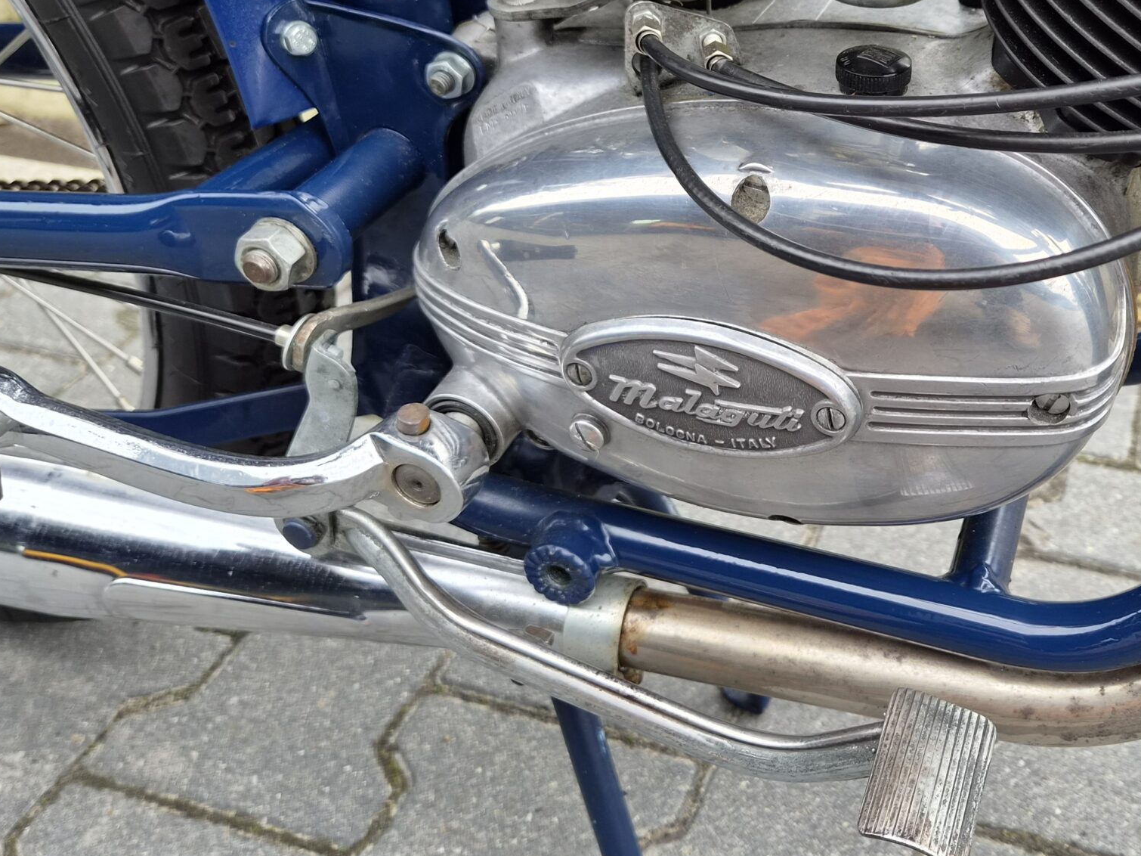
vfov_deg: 36.1
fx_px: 1285
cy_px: 237
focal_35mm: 39
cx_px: 800
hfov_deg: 46.8
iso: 64
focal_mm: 5.4
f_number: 1.8
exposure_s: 1/180
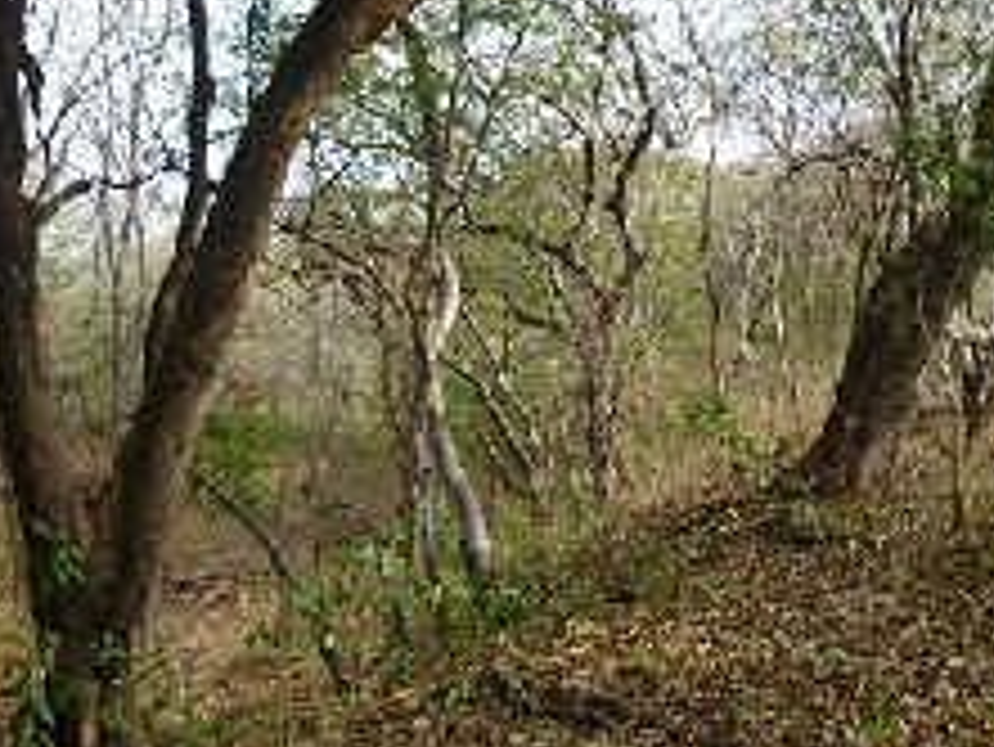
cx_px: 697
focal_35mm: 49
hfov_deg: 38.3
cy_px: 232
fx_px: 1408
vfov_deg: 29.4
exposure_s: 1/400
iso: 80
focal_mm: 5.5
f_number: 2.8
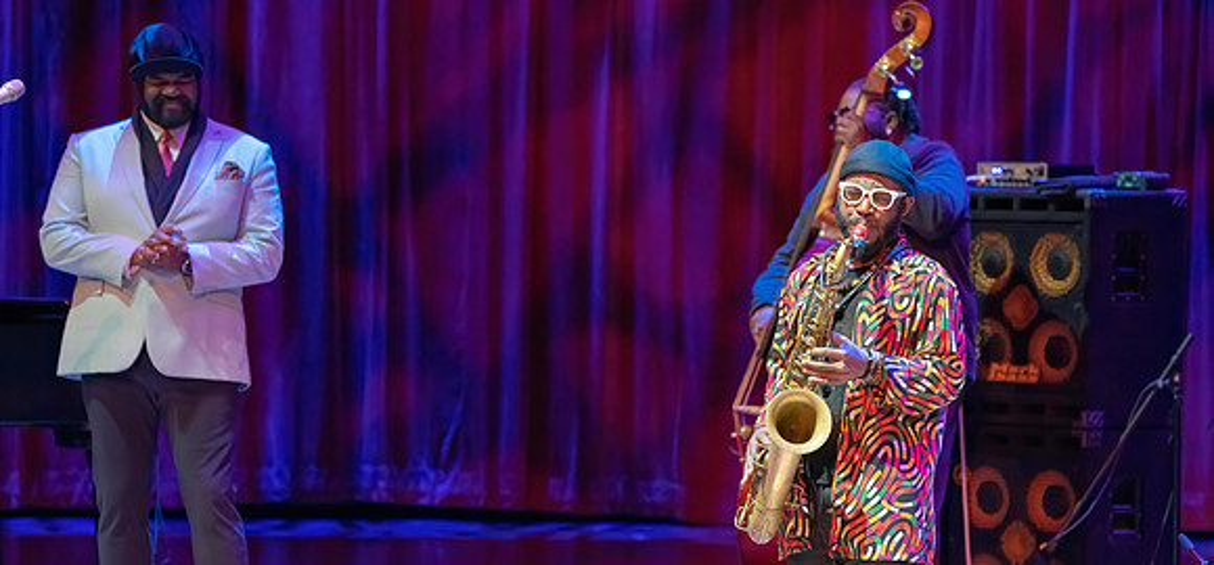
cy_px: 329
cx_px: 607
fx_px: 7351
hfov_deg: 9.4
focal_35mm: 238
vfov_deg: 4.4
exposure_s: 1/320
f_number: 5.6
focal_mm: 218
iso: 6400
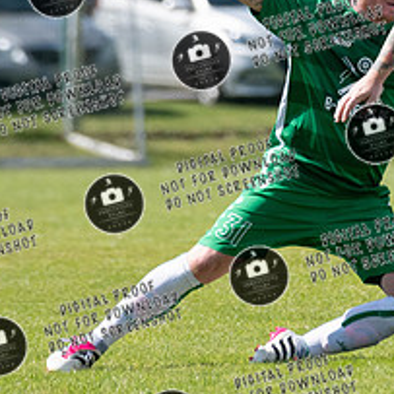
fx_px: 12607
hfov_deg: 1.8
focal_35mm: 979
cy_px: 54
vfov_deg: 1.8
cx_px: 456
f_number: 5.6
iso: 1250
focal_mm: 320
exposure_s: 1/5000
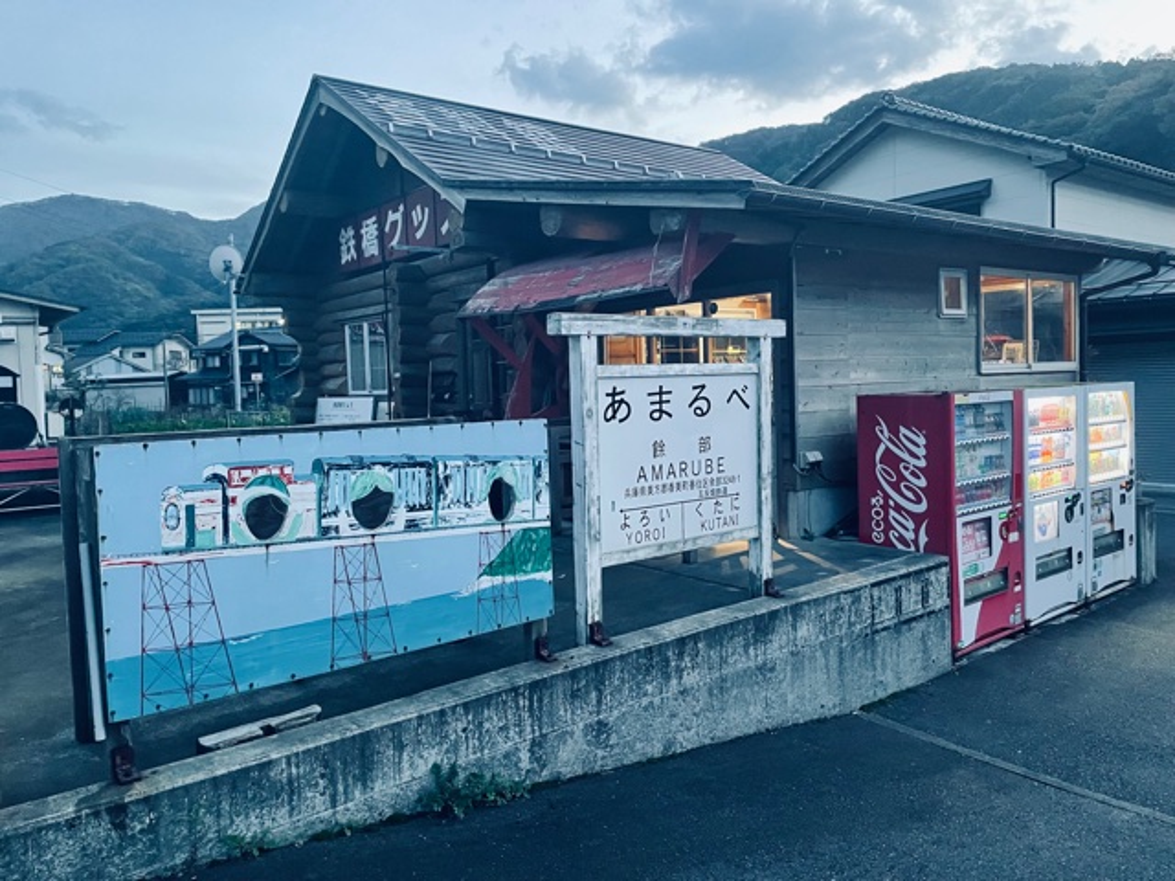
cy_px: 440
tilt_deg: -2.9
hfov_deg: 67.3
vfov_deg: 53.1
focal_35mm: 26
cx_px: 588
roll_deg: +1.3
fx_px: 883
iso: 500
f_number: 1.6
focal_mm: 4.2
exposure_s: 1/44
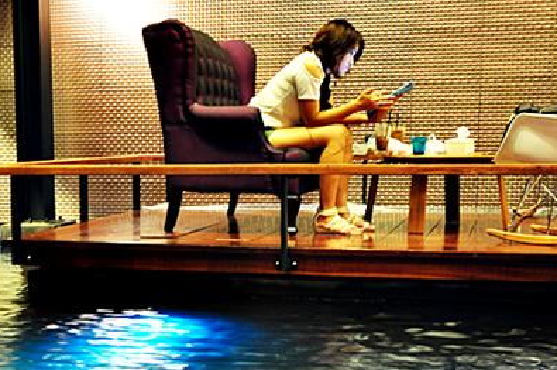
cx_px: 140
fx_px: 1128
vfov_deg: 18.4
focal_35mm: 73
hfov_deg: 27.4
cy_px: 306
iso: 800
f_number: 5.6
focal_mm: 24
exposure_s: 1/8
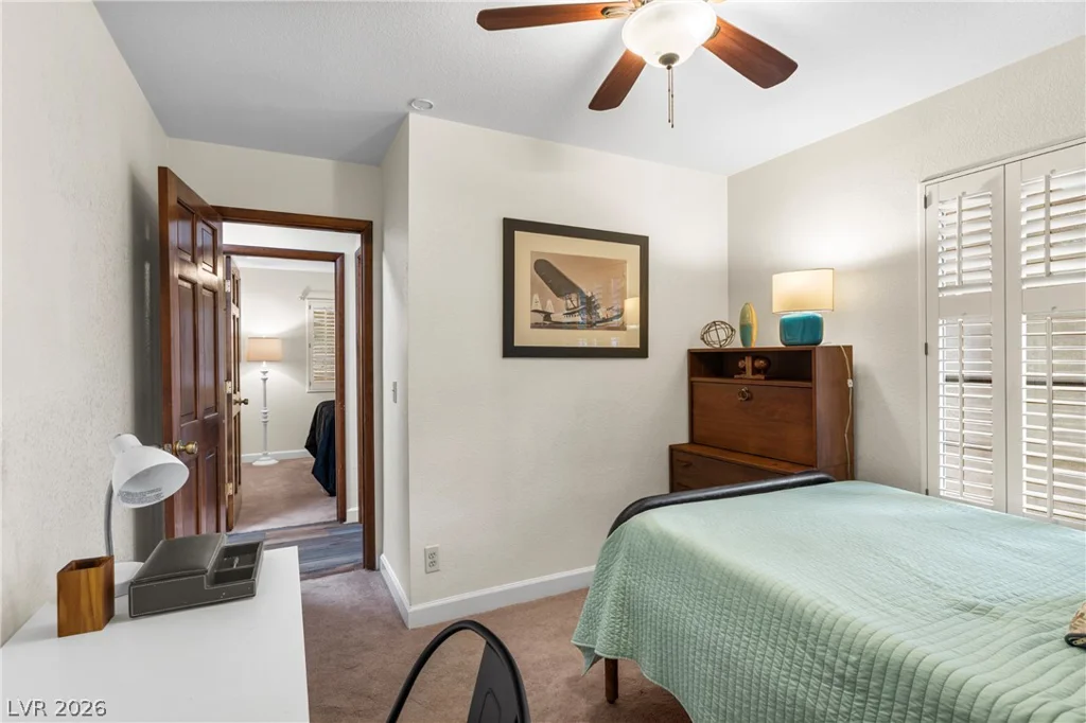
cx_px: 543
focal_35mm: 18
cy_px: 362
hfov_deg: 90.0
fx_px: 543
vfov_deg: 67.3
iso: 400
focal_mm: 18
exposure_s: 1/125
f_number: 8
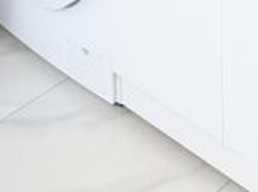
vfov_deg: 10.8
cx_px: 271
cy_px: -379
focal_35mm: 94
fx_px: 699
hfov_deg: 20.1
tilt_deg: -3.4
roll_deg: +0.2
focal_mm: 2.22
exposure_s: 1/60
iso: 640
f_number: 2.2
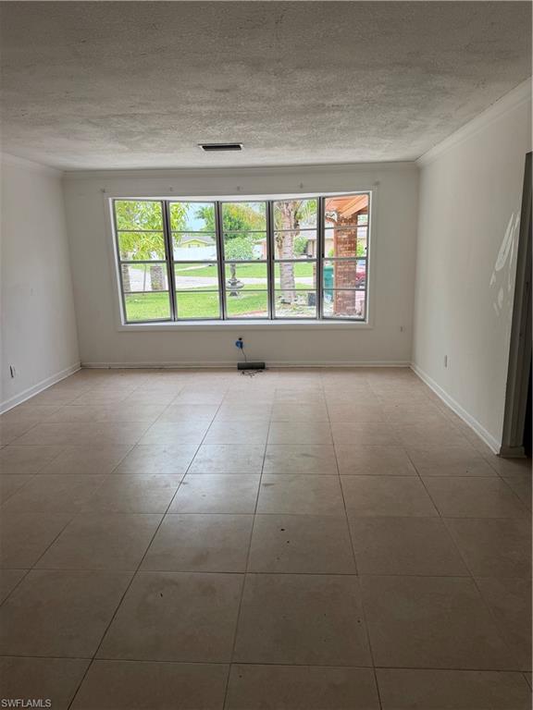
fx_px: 493
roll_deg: +1.3
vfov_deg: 71.6
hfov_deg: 56.8
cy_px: 355
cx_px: 266
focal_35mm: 24
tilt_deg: -11.3
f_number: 1.78
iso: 100
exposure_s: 1/831
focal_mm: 6.76
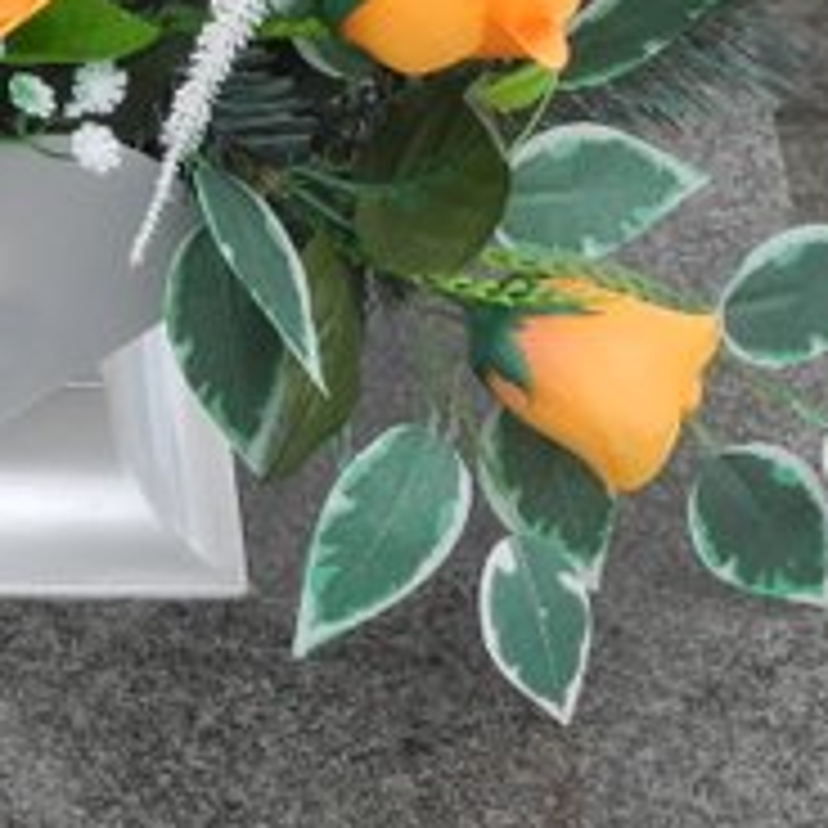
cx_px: -472
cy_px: 1053
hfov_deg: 8.9
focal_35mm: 192
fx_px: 5196
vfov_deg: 9.0
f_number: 3.5
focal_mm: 10.7
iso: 100
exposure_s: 1/400
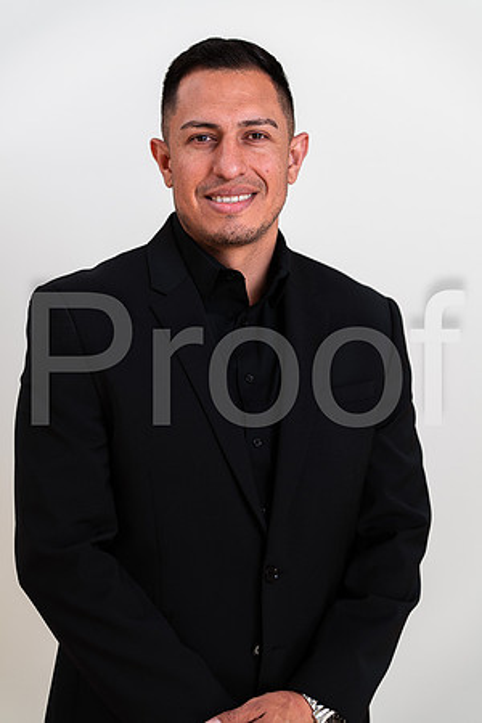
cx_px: 241
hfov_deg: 16.1
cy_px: 362
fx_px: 1707
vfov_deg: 23.9
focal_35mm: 85
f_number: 2.8
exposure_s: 1/160
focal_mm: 85
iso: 50
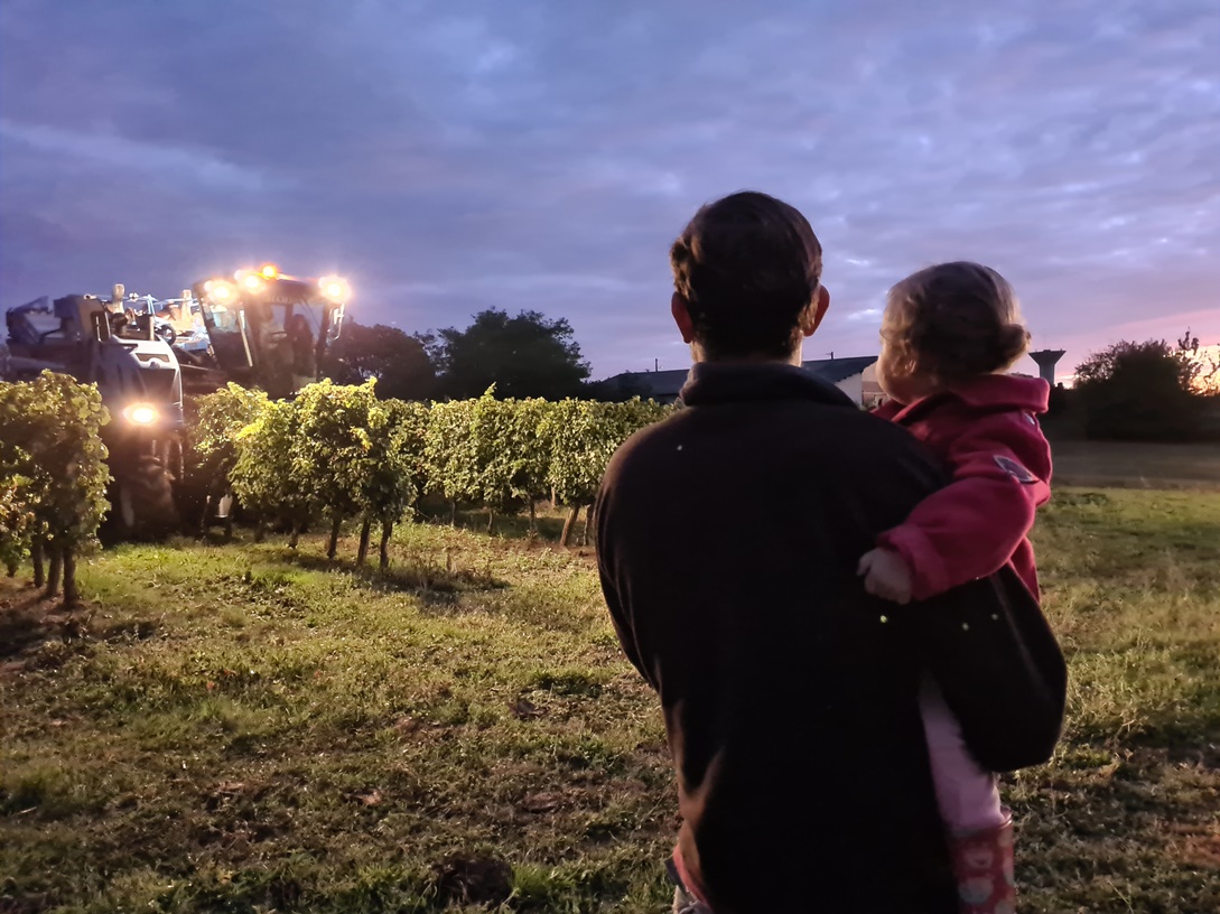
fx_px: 916
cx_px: 610
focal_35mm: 26
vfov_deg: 53.0
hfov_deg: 67.3
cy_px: 457
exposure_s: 1/13
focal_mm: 5.4
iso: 1600
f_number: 1.8
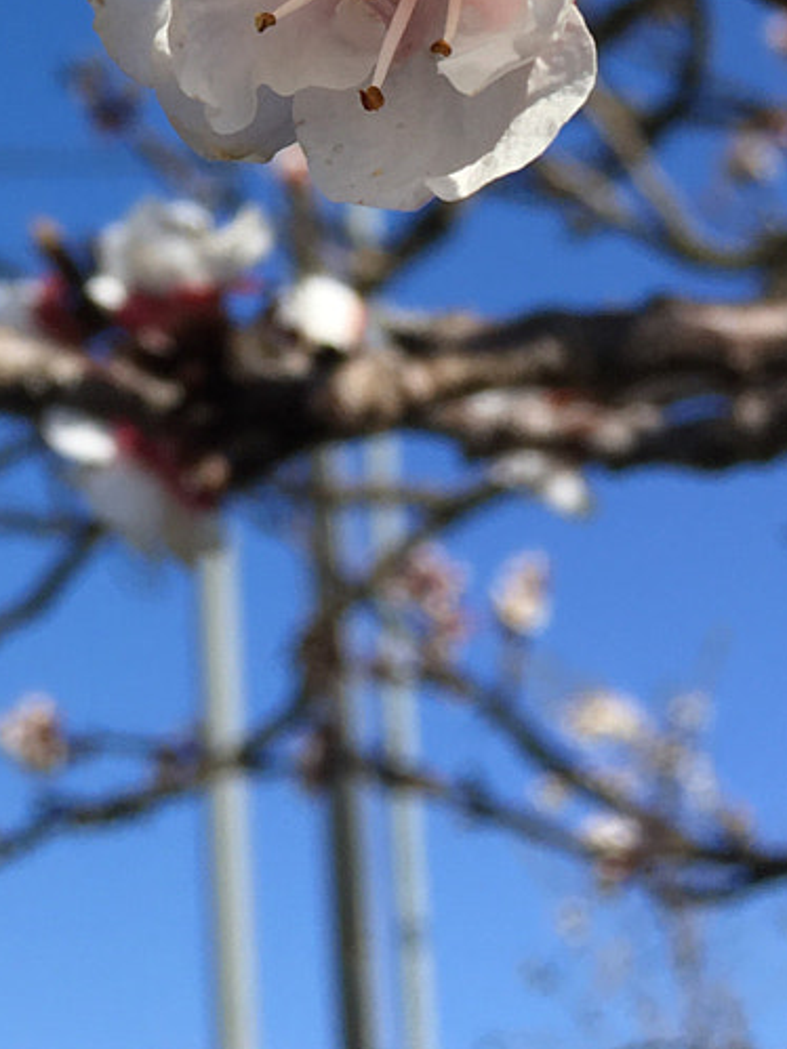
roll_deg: -3.8
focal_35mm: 93
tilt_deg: +39.8
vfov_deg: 18.7
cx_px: -76
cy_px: -500
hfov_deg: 15.5
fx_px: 2820
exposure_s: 1/1202
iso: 25
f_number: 2.2
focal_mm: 4.15
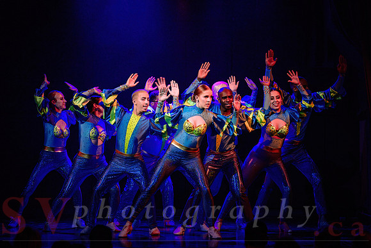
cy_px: 97
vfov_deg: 10.1
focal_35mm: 136
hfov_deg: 15.1
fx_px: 1402
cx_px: 202
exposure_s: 1/250
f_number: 2.8
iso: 1600
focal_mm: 110
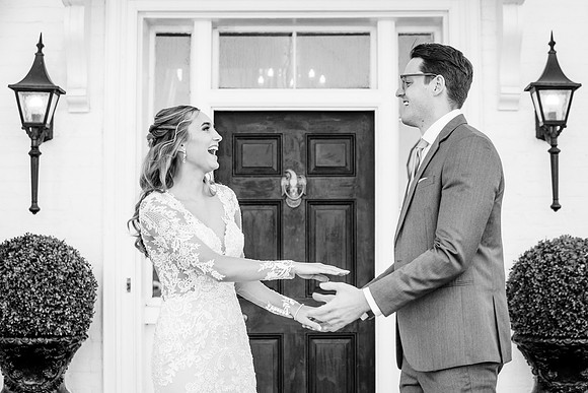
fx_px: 1265
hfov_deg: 26.2
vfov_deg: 17.6
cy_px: 195
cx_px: 296
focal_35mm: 77
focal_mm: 70
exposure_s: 1/250
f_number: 5.6
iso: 500
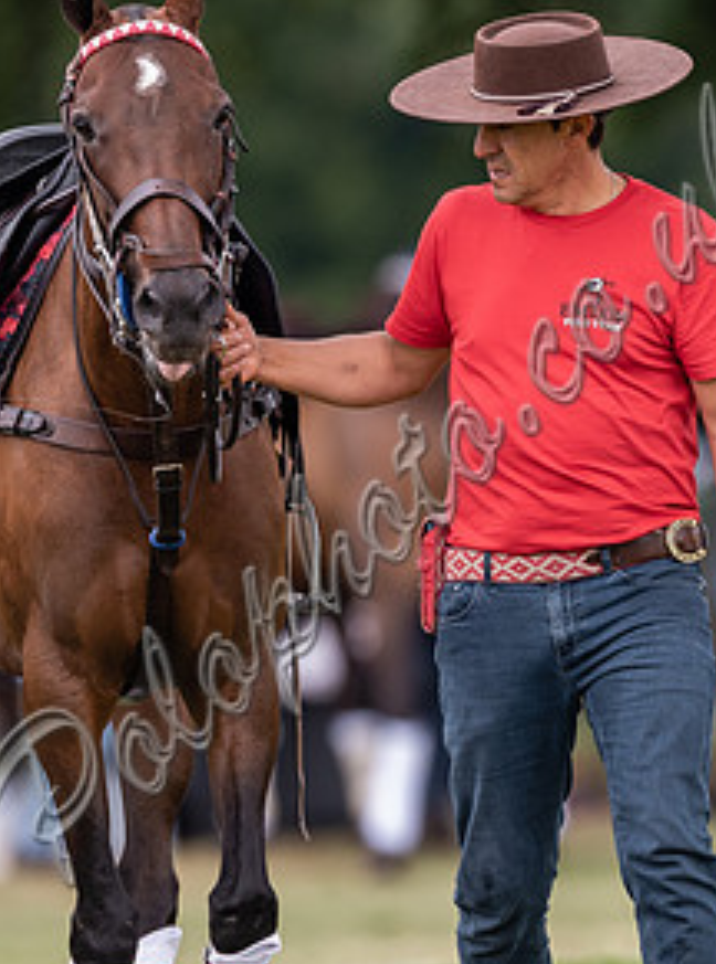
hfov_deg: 1.2
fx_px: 35648
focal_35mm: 1284
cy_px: 520
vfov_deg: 1.6
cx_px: 646
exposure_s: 1/1000
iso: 400
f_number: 4
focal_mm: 500
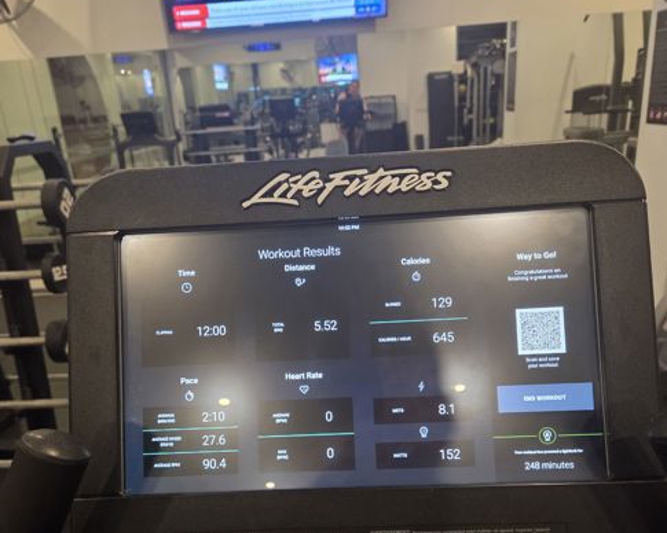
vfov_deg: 46.4
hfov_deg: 57.2
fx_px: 612
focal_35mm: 31
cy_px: 354
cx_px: 323
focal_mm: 5.4
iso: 800
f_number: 1.8
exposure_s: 1/100
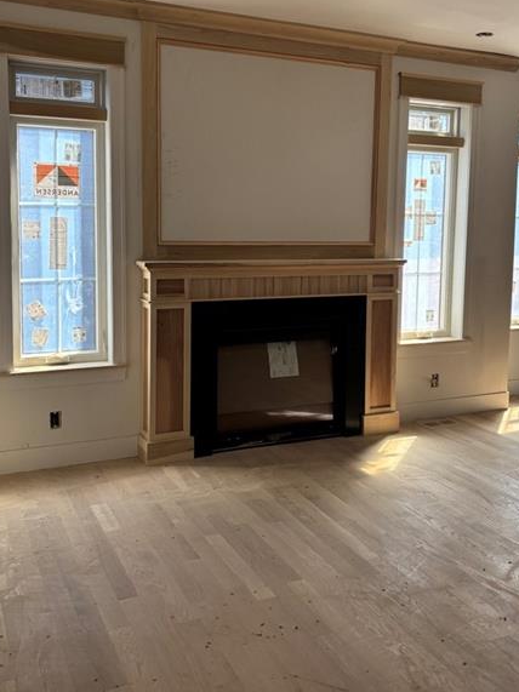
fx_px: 700
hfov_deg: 40.7
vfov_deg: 52.4
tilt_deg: -4.2
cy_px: 285
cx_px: 272
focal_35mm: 35
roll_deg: -1.9
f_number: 1.6
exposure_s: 1/164
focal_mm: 5.96
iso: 64
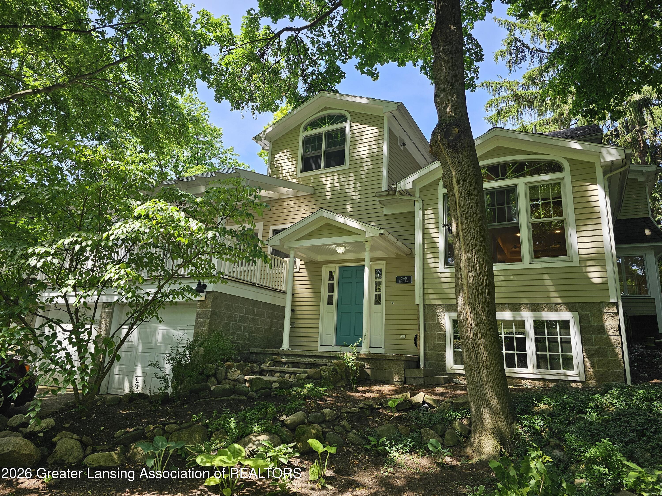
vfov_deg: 58.9
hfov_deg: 73.9
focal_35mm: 23
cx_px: 331
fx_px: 440
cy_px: 248
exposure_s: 1/180
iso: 16
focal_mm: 6.3
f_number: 1.7
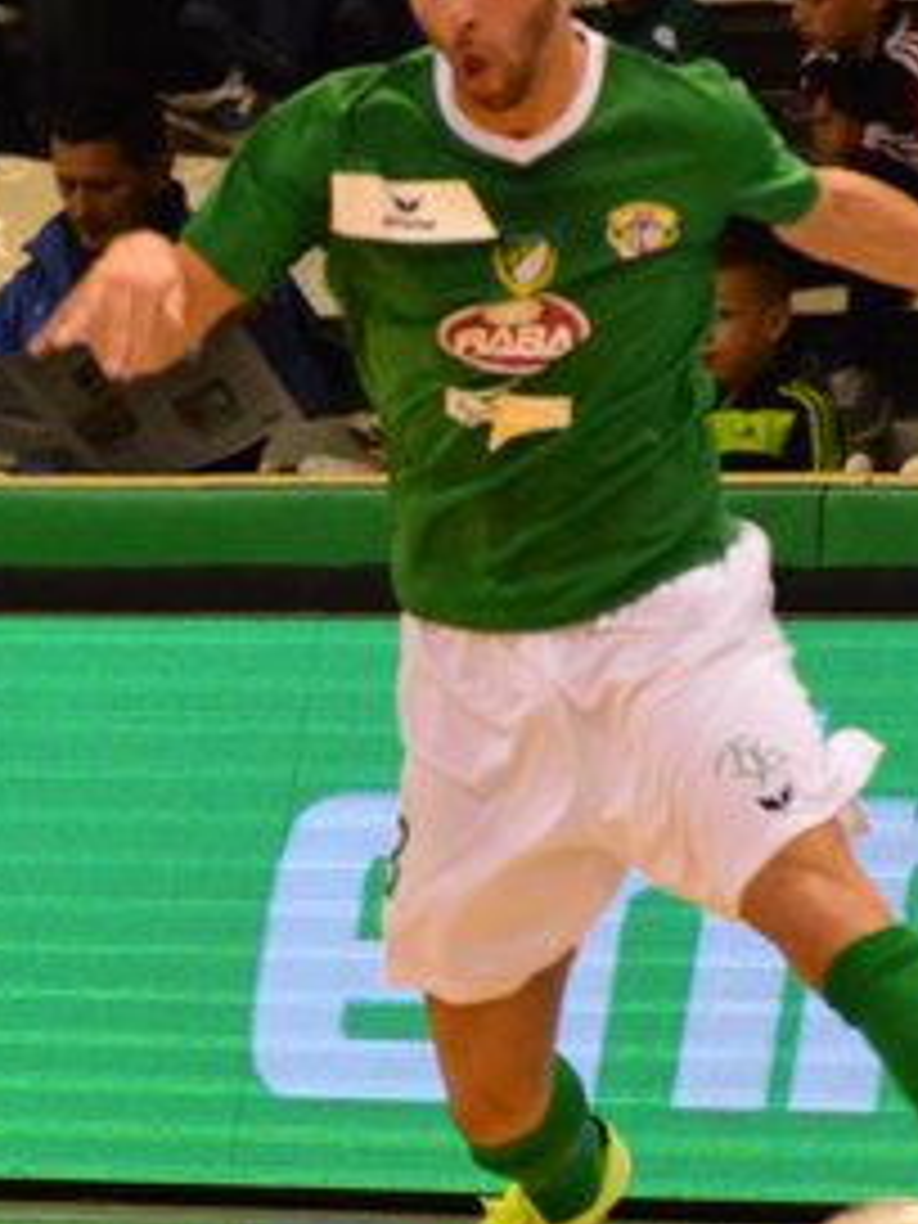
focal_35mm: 826
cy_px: 684
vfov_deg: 2.4
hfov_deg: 1.8
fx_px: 29221
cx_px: 40
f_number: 5.3
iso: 4000
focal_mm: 195
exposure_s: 1/320
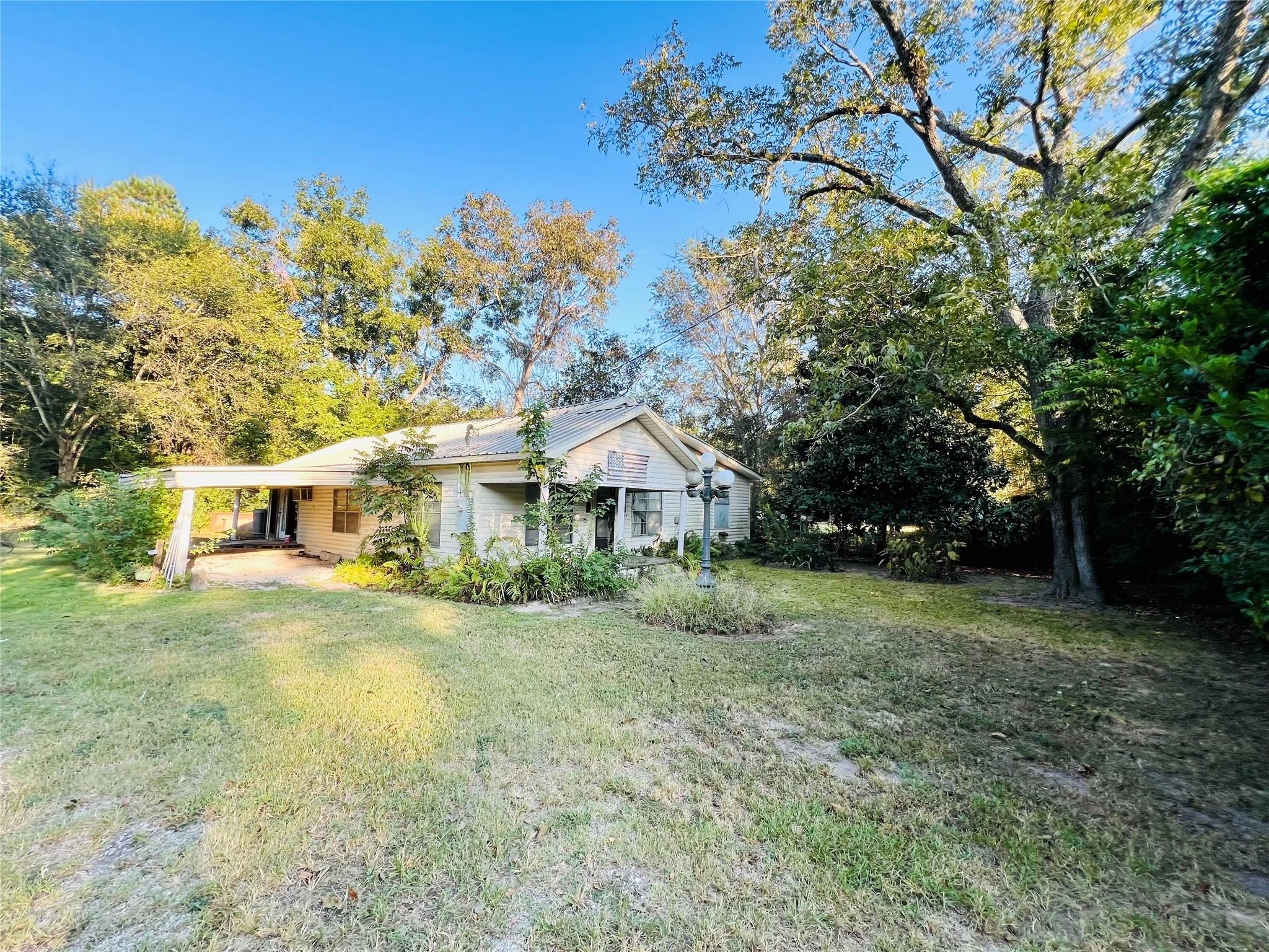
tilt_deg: +4.2
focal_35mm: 13
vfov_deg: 89.9
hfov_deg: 106.2
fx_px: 477
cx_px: 634
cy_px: 476
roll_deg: -0.1
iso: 32
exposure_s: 1/171
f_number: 1.8
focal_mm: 1.57
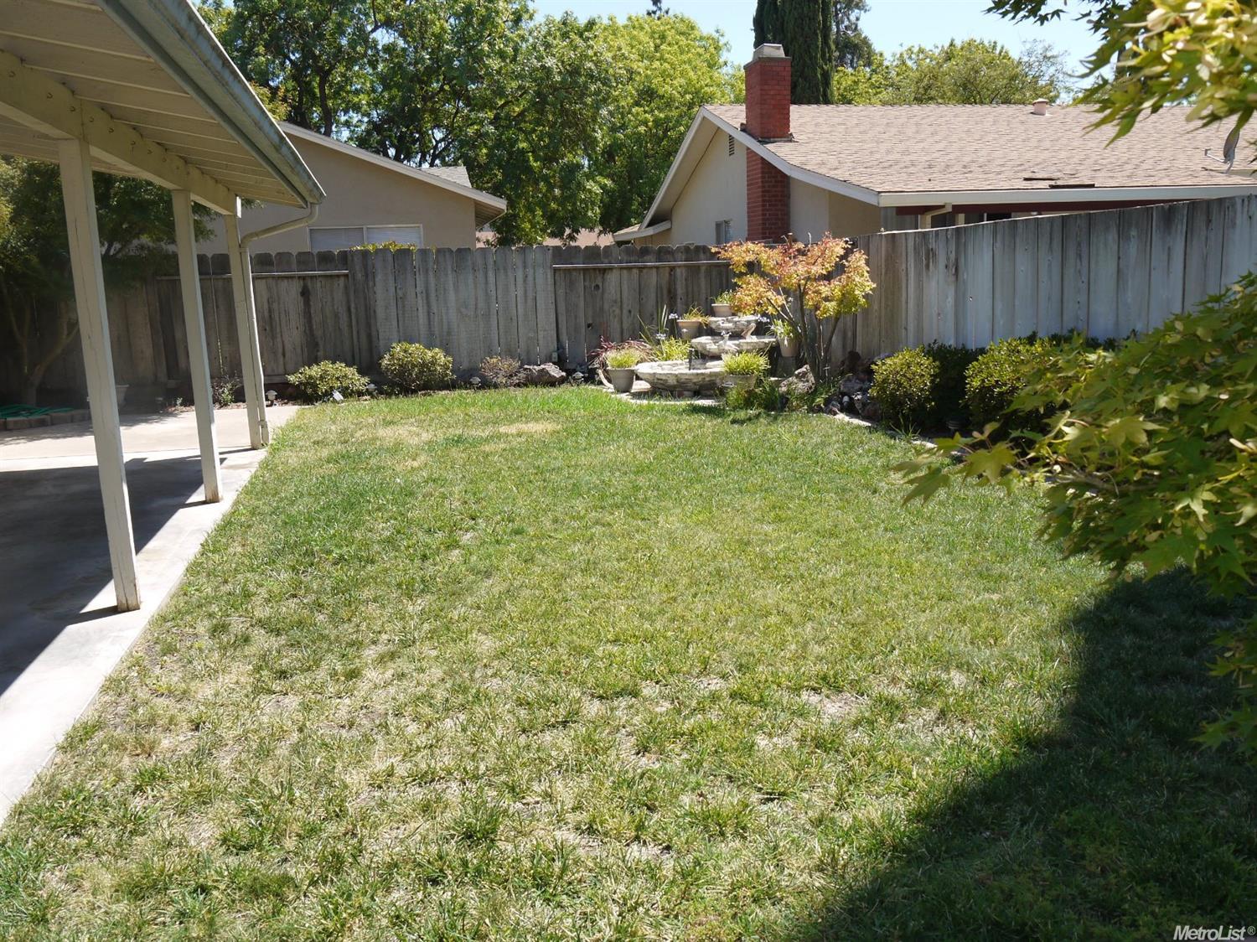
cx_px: 628
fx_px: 1016
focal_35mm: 28
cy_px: 471
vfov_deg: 49.7
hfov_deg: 63.5
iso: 160
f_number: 9
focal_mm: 14
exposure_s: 1/160
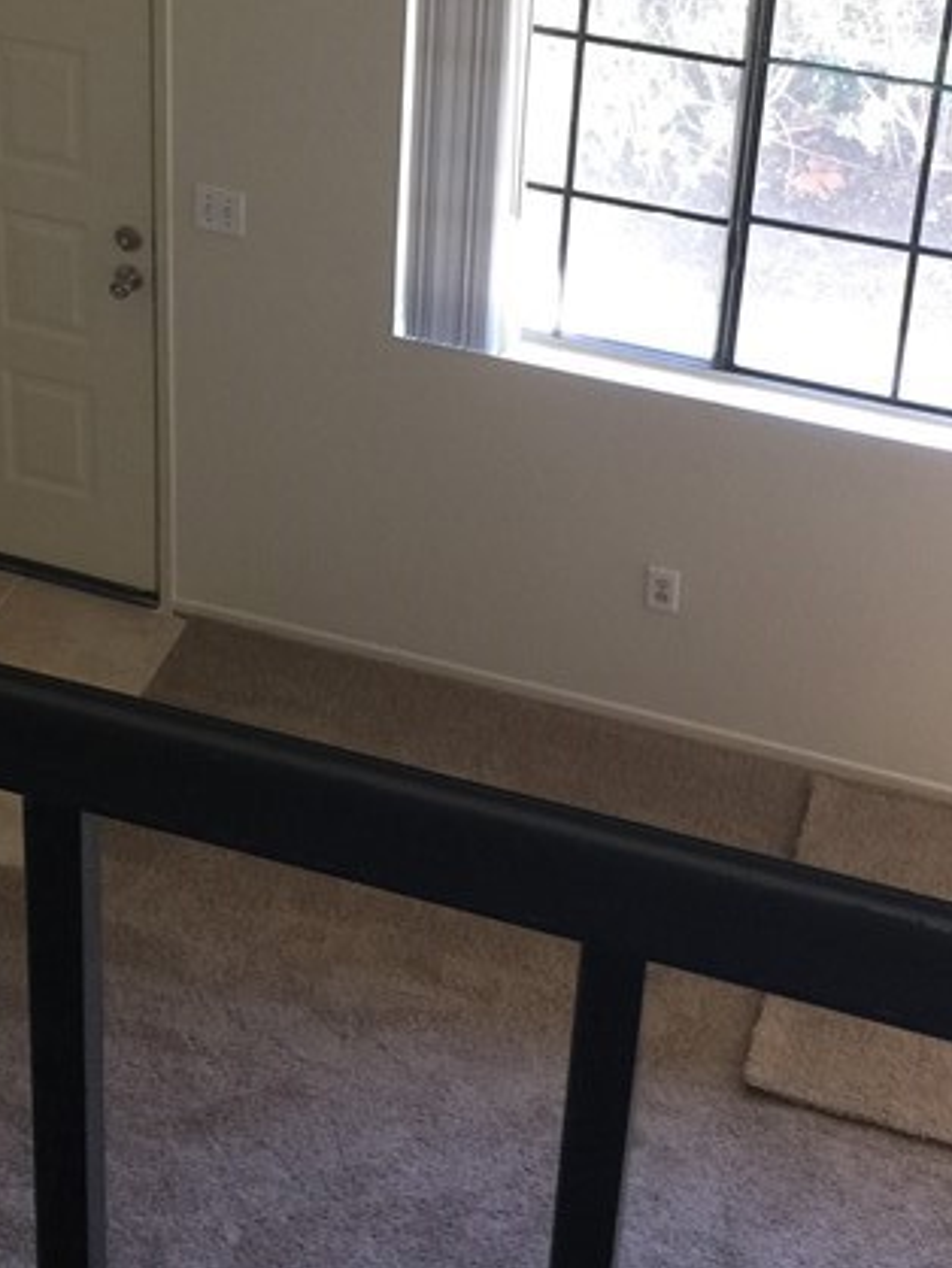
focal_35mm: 71
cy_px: 182
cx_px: 230
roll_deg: -0.4
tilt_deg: -28.8
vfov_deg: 26.7
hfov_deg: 20.6
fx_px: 2601
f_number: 2.2
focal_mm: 4.15
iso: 50
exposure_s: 1/15
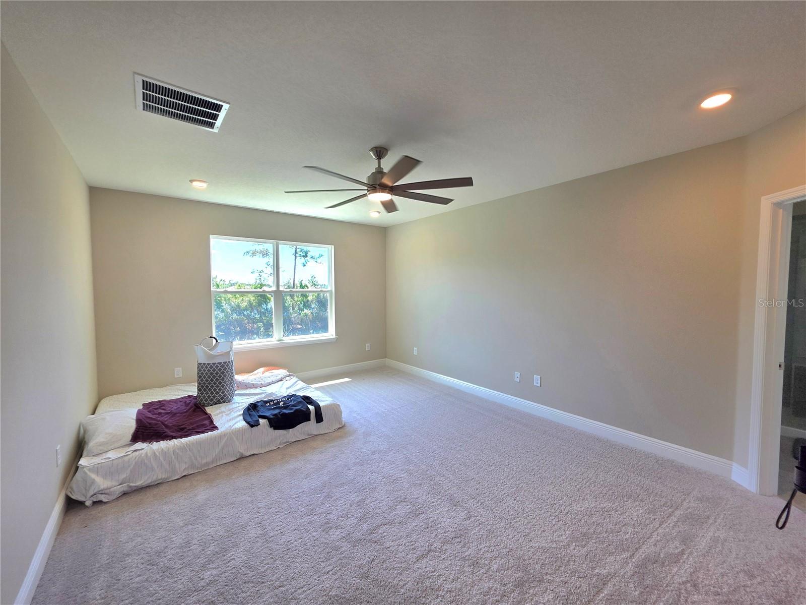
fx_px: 303
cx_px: 403
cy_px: 302
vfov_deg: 89.9
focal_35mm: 13
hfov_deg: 106.2
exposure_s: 1/120
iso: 40
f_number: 1.9
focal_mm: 2.2
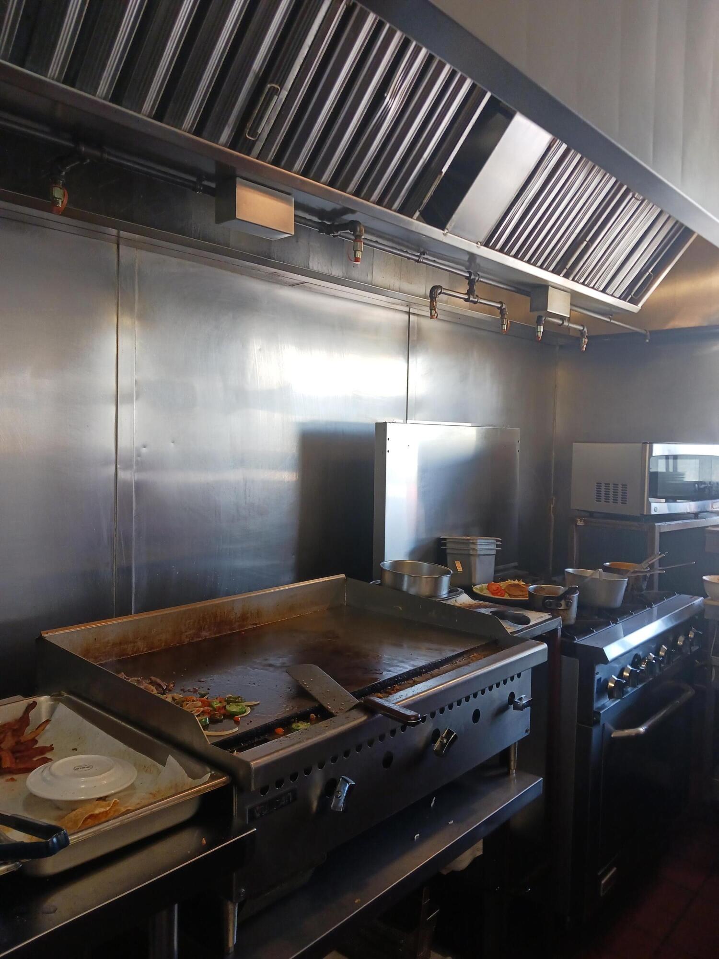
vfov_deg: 65.3
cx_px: 360
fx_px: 748
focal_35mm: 27
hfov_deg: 51.4
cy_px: 480
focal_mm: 4
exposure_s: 1/50
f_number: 1.8
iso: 125
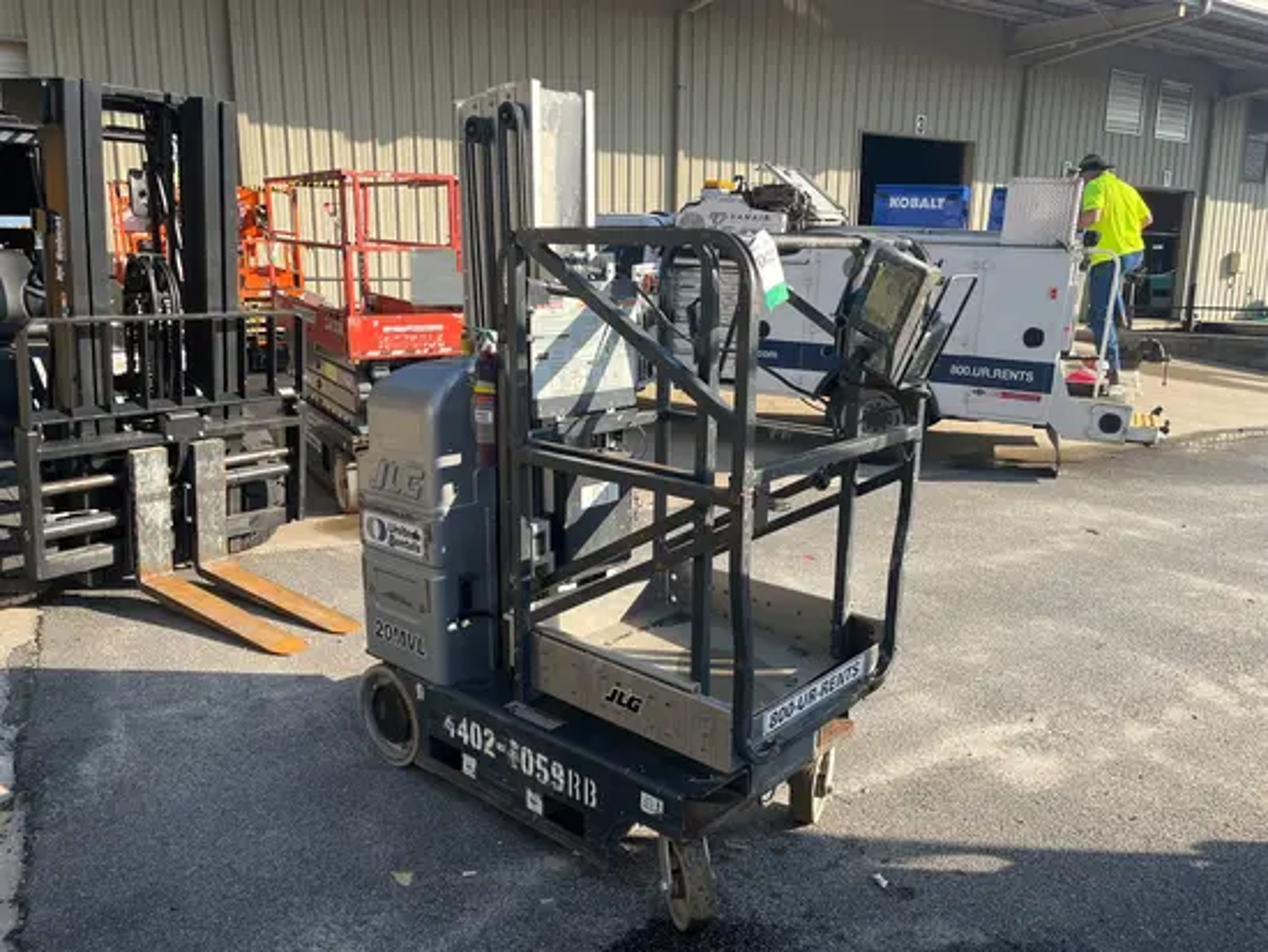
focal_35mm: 26
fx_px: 953
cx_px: 634
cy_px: 476
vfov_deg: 53.1
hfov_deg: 67.3
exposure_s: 1/1517
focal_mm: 5.1
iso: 50
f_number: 1.6
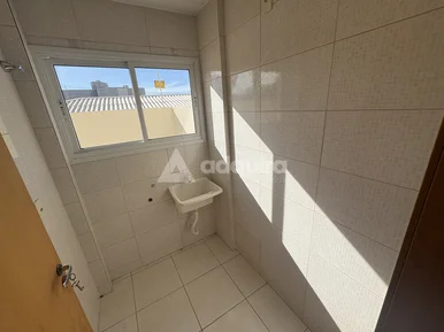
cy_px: 166
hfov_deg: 102.1
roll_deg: +5.1
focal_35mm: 14
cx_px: 222
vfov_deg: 85.6
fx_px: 179
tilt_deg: -17.2
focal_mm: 2.22
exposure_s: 1/1709
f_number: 2.2
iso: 50
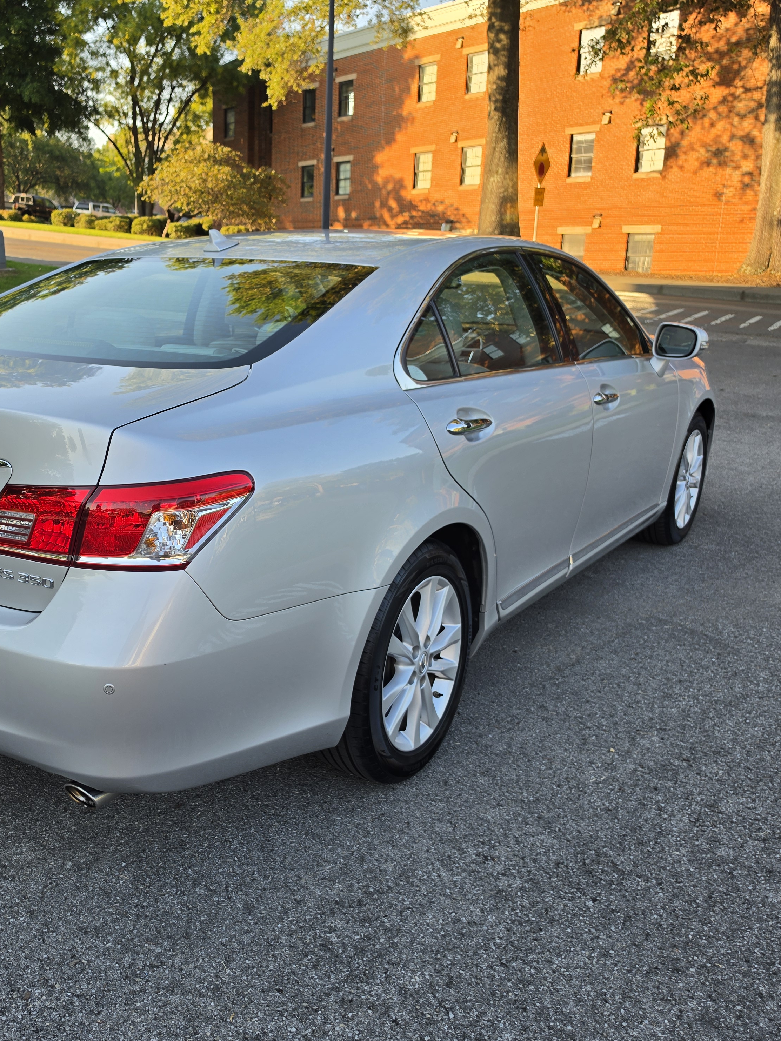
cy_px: 516
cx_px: 186
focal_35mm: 31
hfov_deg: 43.8
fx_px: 933
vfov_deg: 58.4
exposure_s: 1/197
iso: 10
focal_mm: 6.5
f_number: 1.4
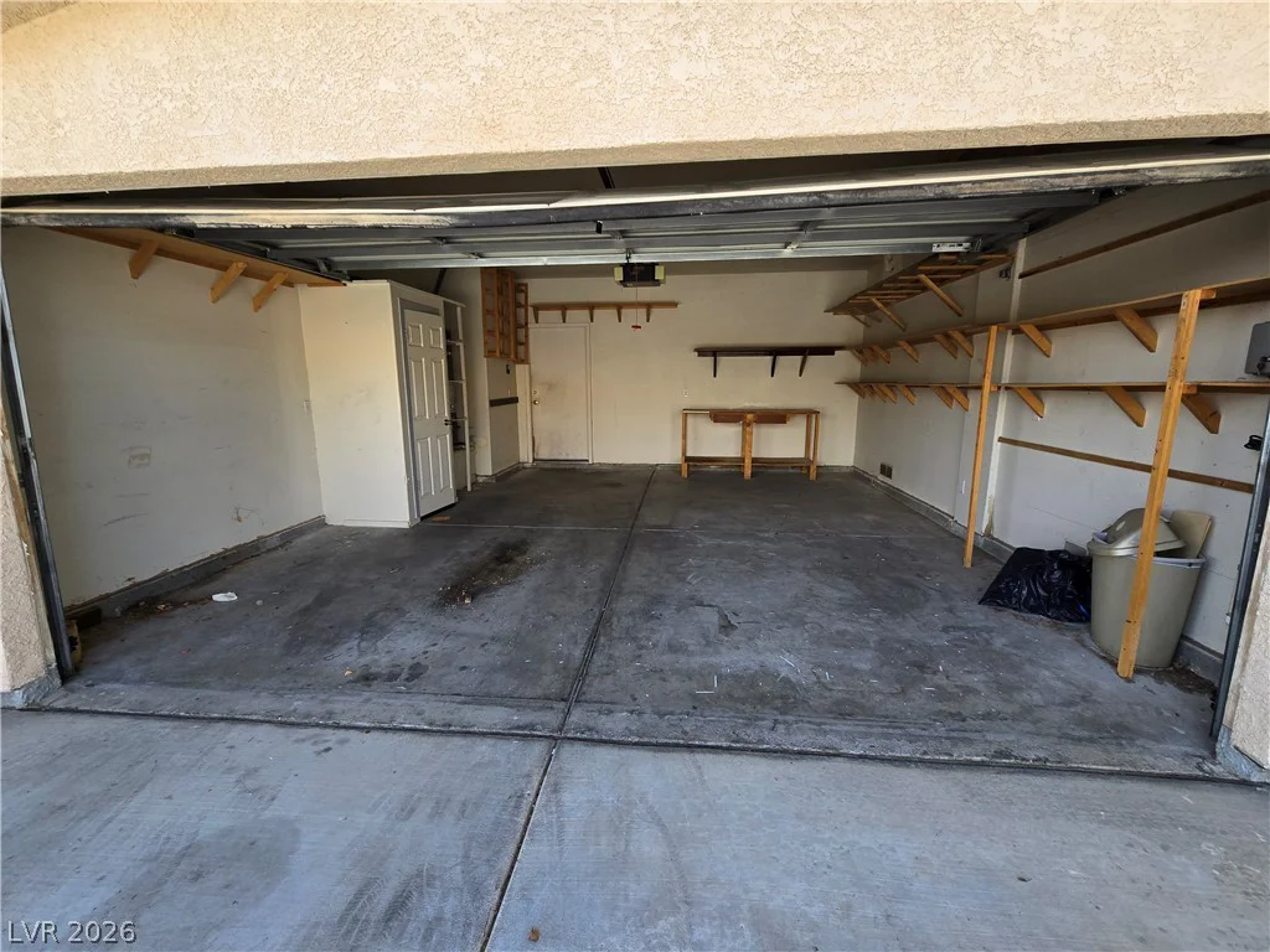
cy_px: 476
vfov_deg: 89.9
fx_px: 477
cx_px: 635
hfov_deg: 106.2
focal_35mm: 13
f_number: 2.2
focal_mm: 2.2
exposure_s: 1/295
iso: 50
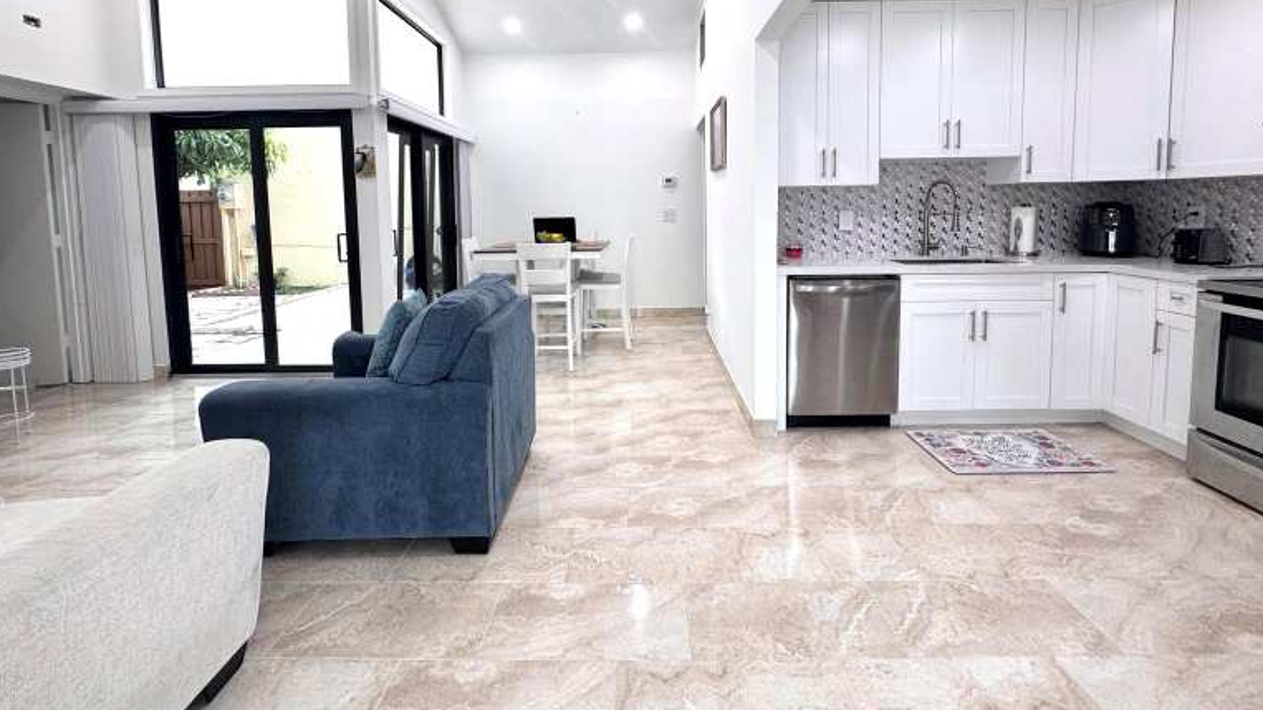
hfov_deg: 99.4
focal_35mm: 16
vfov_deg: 65.5
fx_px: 536
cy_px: 243
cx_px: 642
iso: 125
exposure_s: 1/120
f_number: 2.2
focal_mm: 2.22
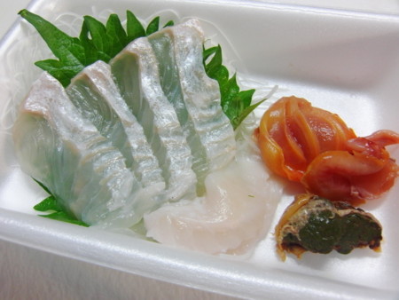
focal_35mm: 30
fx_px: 346
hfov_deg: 59.9
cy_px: 150
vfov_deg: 46.8
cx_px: 200
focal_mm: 5.2
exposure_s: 1/30
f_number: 3.5
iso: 400
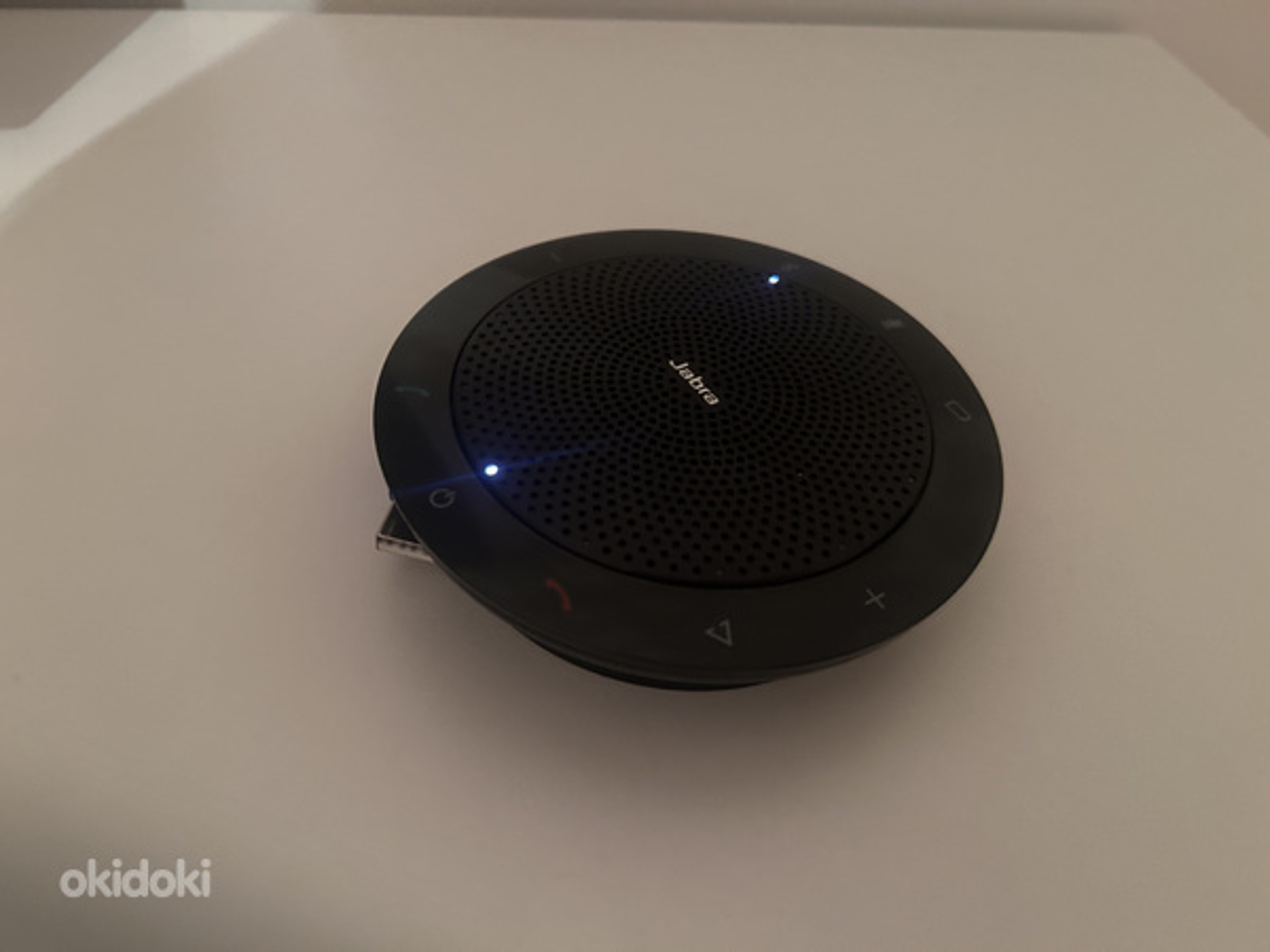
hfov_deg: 67.3
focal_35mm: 26
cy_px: 476
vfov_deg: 53.1
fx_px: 954
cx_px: 635
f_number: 1.5
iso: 500
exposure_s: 1/25
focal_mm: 5.7
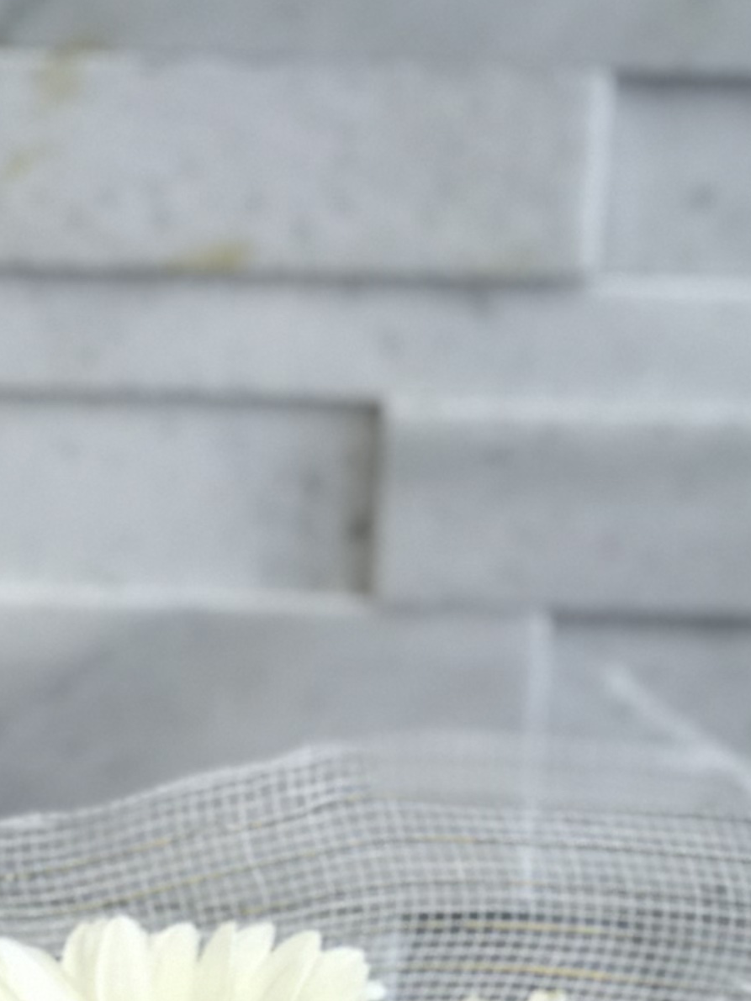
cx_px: -14
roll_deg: -1.3
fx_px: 5584
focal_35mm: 193
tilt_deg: -21.8
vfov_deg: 10.0
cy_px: 1314
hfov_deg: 7.7
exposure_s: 1/60
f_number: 2.8
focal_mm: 6.6
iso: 40
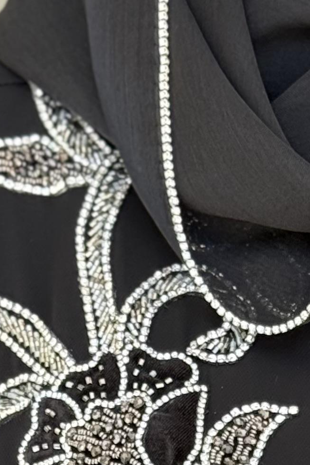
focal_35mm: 205
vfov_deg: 9.5
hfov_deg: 6.7
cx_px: 390
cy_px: 885
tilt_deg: -12.3
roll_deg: -1.3
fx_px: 2647
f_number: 1.78
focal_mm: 6.76
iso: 100
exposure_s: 1/368
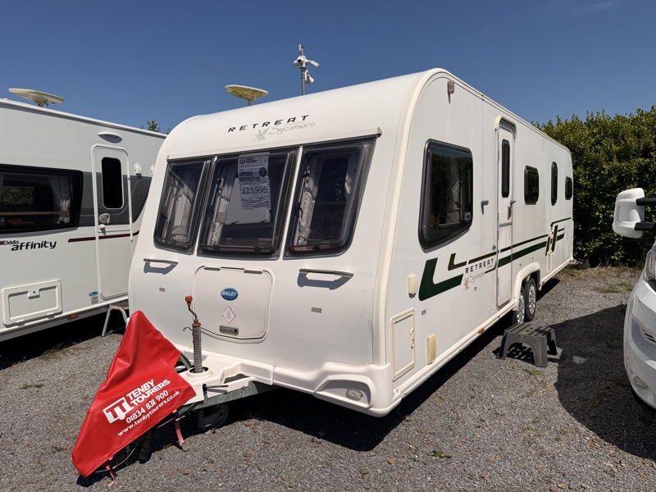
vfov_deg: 56.8
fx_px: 455
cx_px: 328
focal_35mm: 24
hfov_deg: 71.6
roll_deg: +1.8
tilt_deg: -5.3
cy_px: 246
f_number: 1.78
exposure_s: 1/14286
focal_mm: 6.76
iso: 80
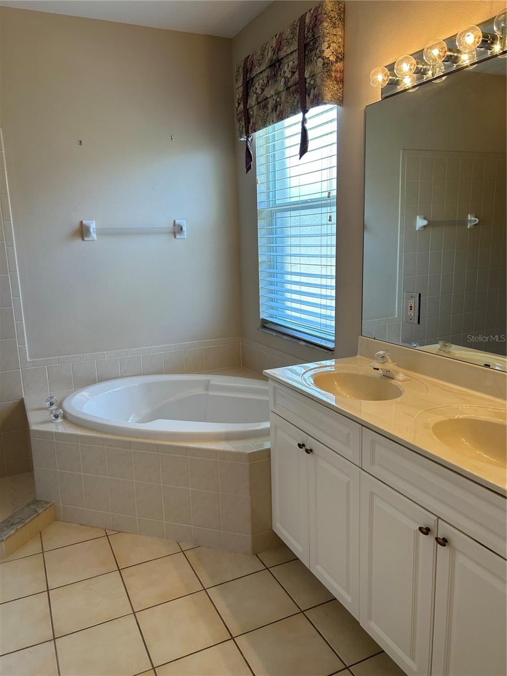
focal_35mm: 26
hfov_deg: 53.1
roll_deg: +1.3
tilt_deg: -11.4
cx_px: 254
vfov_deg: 67.3
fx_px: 508
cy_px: 338
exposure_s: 1/161
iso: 50
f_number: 1.5
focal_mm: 5.7
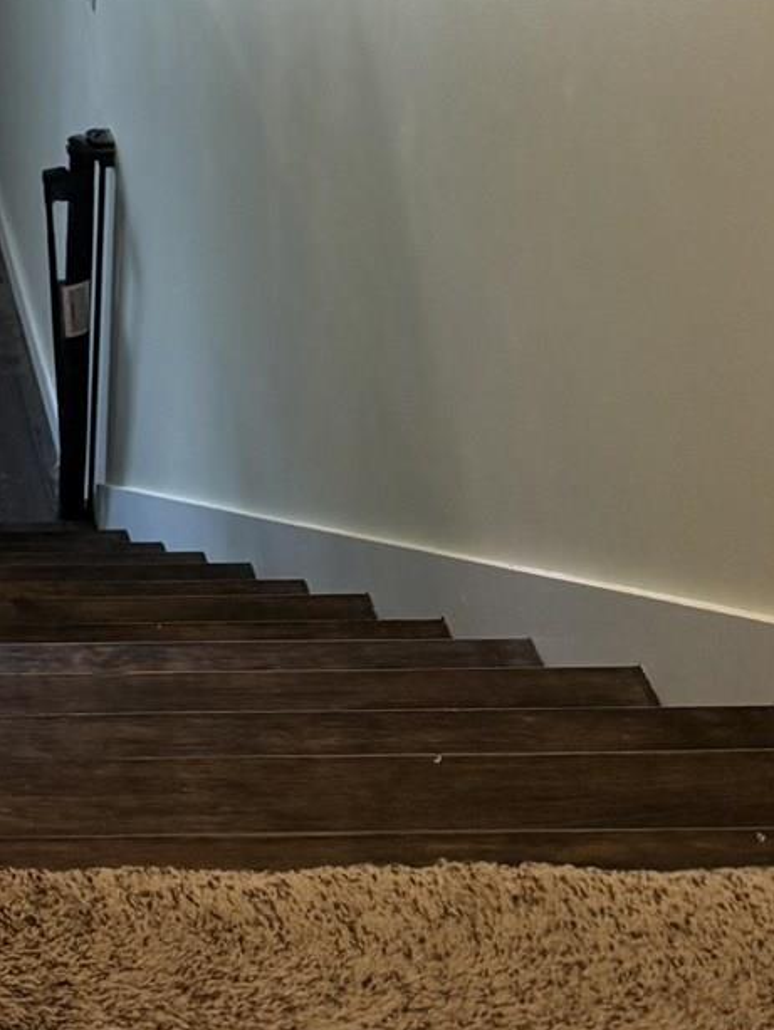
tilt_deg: -13.0
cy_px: -844
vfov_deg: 17.5
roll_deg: +0.4
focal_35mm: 90
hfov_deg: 15.0
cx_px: -458
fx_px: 2681
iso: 200
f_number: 1.78
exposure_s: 1/126
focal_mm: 6.76
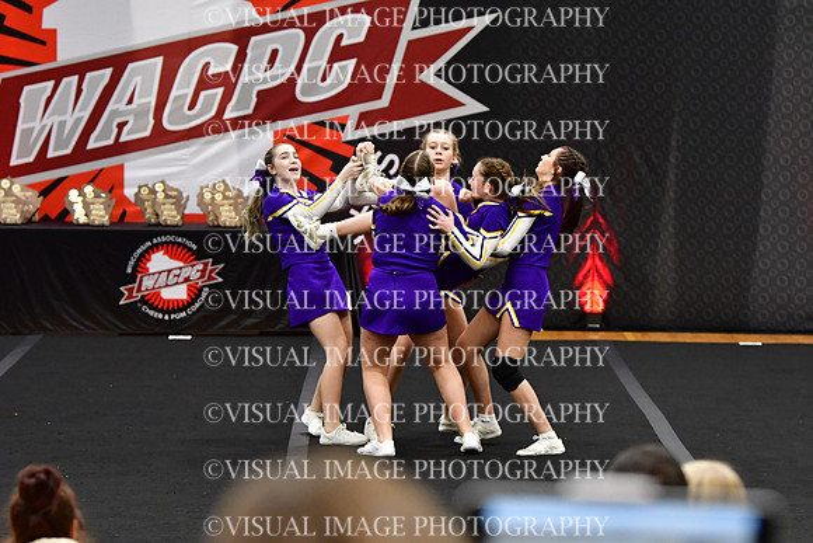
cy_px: 272
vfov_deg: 8.3
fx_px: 3727
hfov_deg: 12.4
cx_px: 406
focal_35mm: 165
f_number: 3.5
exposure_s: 1/500
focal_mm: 110
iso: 5000
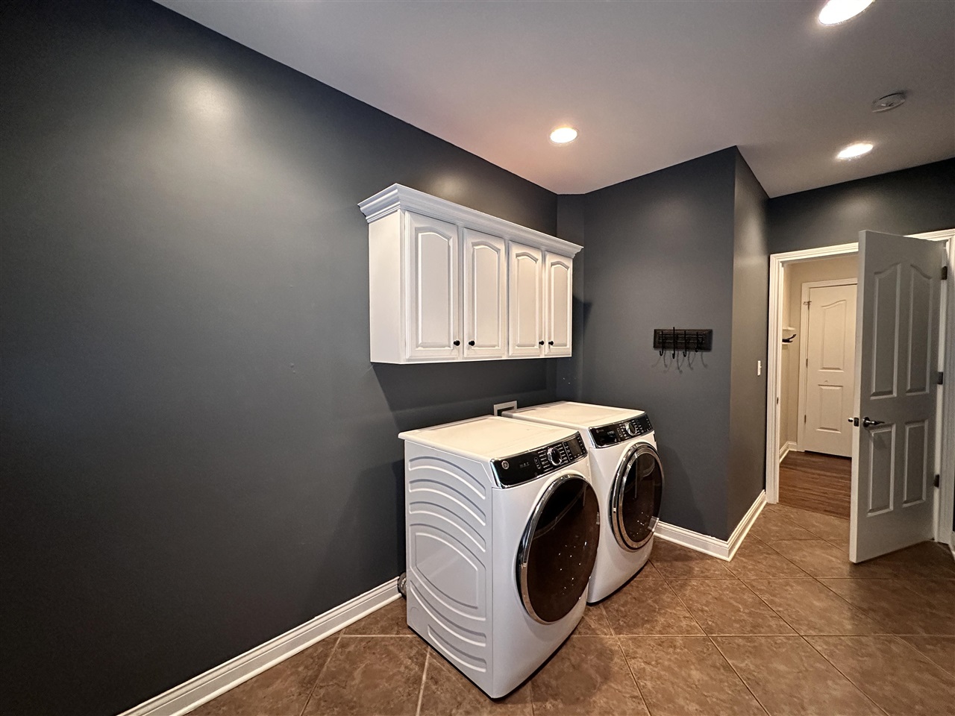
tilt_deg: -2.1
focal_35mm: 14
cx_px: 478
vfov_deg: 85.7
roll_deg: -0.1
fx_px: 386
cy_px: 358
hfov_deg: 102.1
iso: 640
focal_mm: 2.22
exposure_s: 1/60
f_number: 2.2
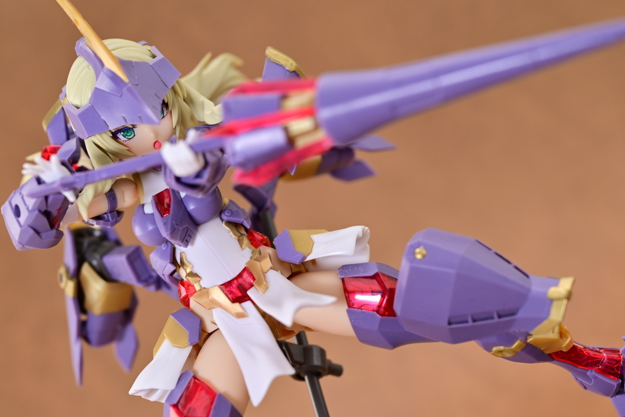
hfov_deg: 27.0
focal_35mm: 75
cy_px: 208
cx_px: 312
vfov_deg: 18.2
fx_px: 1302
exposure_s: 1.6
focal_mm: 50
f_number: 6.3
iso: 100
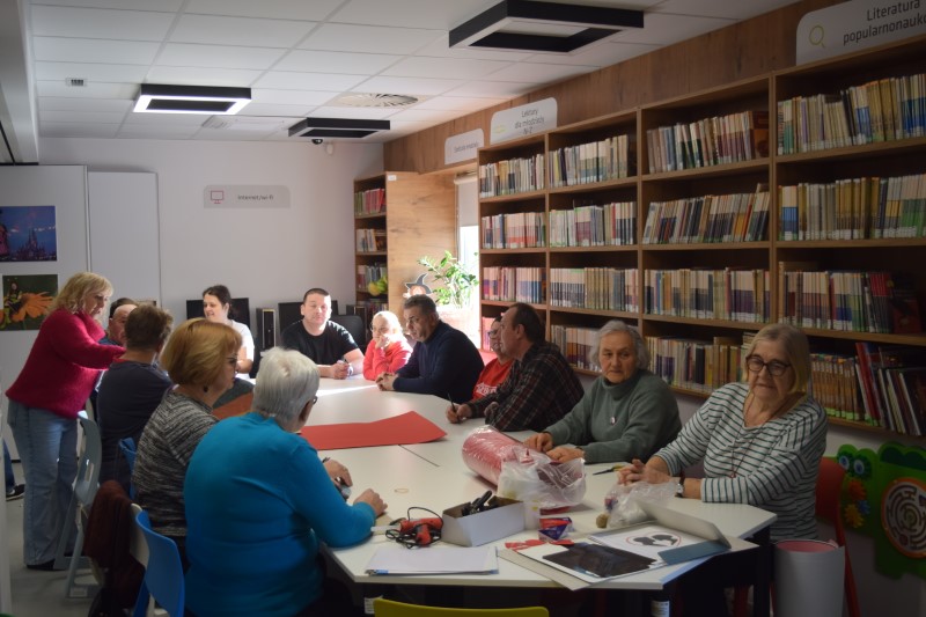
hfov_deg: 47.9
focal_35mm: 40
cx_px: 463
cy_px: 308
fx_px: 1041
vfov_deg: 33.0
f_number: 5
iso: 400
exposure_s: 1/100
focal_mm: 27
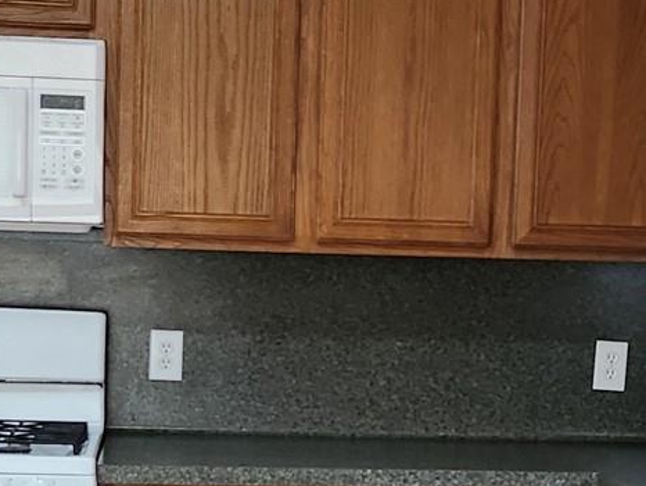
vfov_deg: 14.6
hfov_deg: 19.4
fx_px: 1886
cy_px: 392
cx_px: 360
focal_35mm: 101
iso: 250
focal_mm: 5.4
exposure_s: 1/120
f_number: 1.8
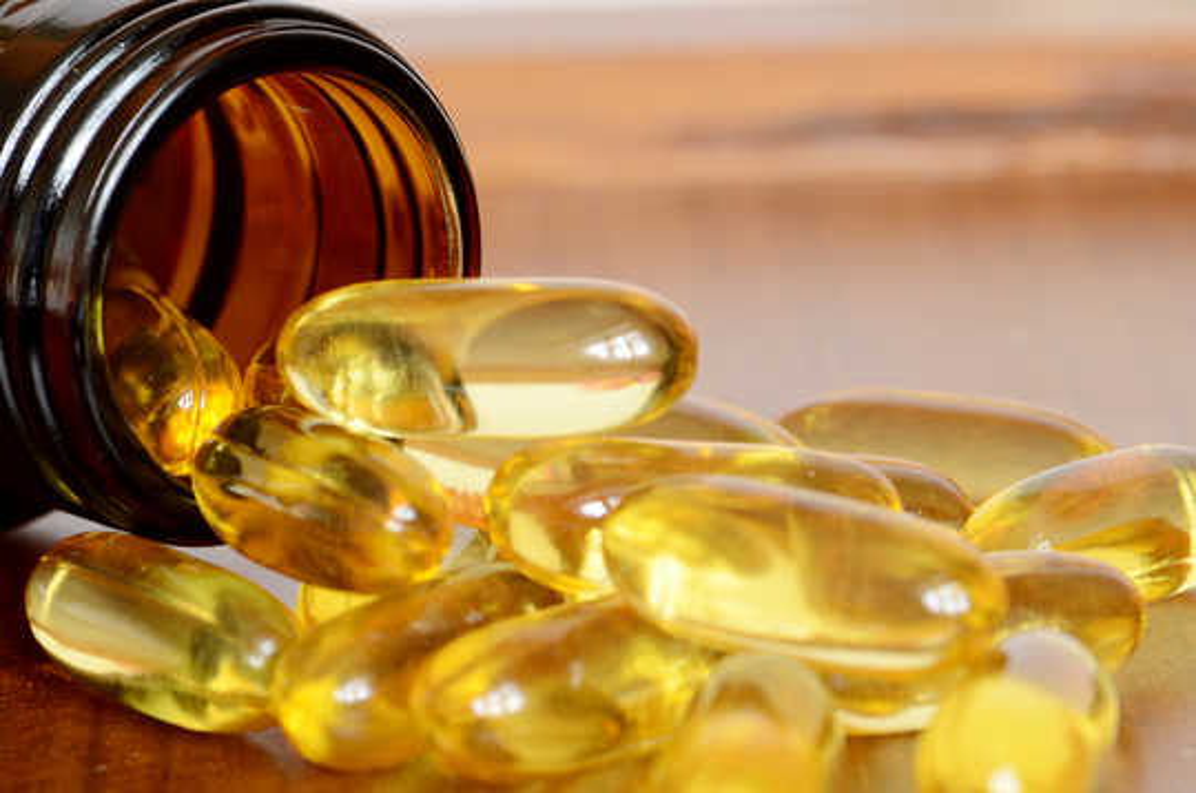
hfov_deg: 13.1
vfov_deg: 8.7
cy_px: 396
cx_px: 598
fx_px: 5223
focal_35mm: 158
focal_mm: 105
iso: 100
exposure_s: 2.5
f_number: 13
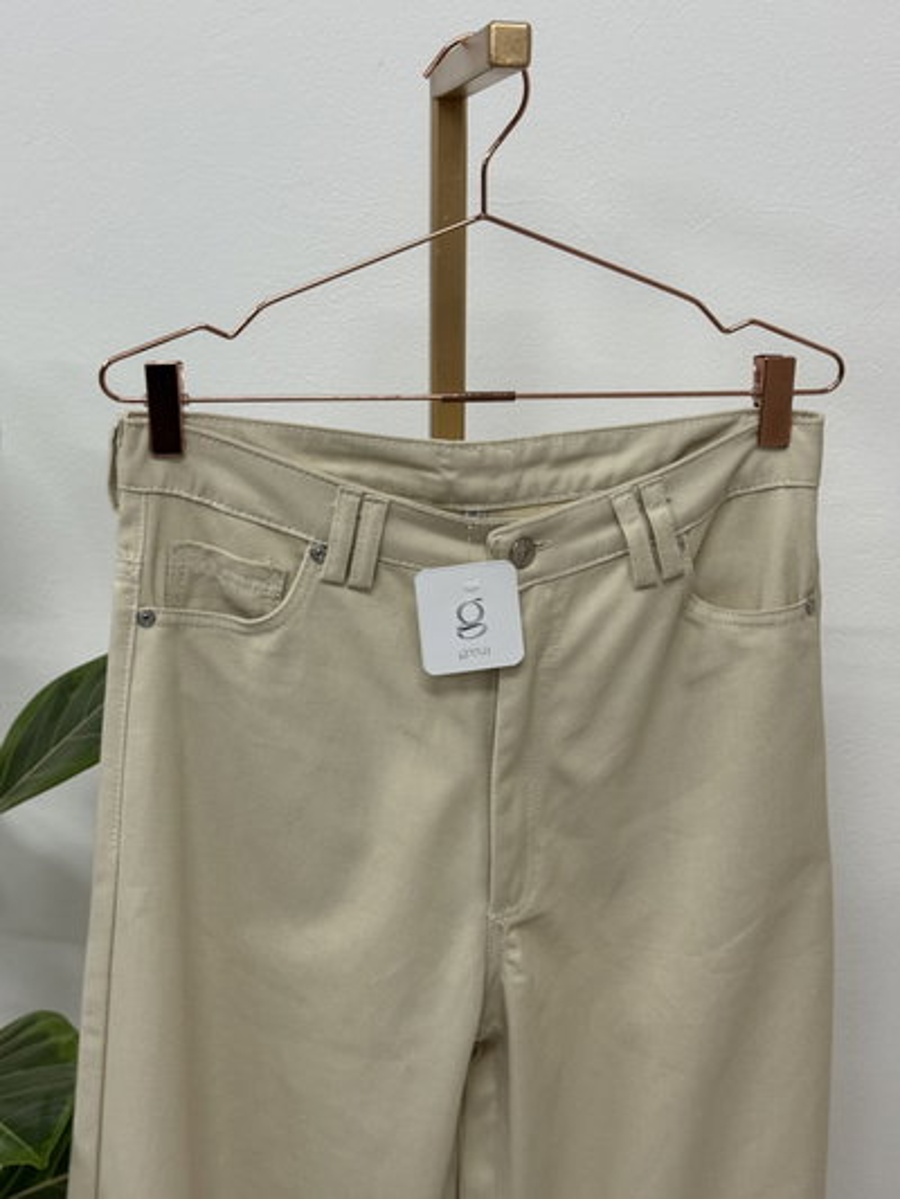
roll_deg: +0.8
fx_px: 1663
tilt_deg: -11.4
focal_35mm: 48
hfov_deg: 30.3
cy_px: 600
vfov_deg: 39.6
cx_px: 450
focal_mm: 6.76
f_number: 1.78
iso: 80
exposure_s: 1/50
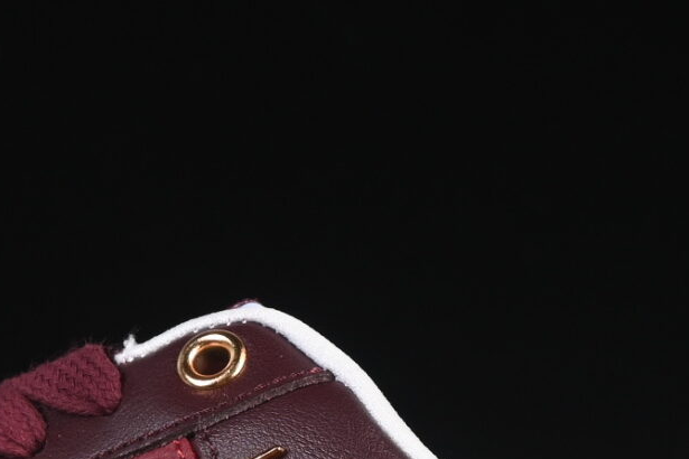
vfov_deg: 4.4
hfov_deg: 6.6
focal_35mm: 312
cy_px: 535
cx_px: 22
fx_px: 5971
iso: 160
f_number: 7.1
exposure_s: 1/60
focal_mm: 50
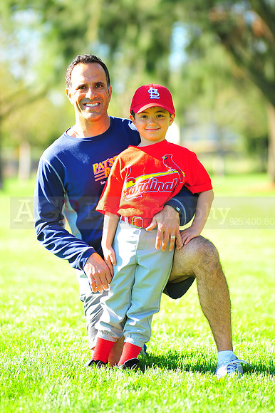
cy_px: 206
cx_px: 138
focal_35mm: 180
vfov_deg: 11.4
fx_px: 2065
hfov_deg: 7.6
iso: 200
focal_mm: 180
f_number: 4
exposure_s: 1/320
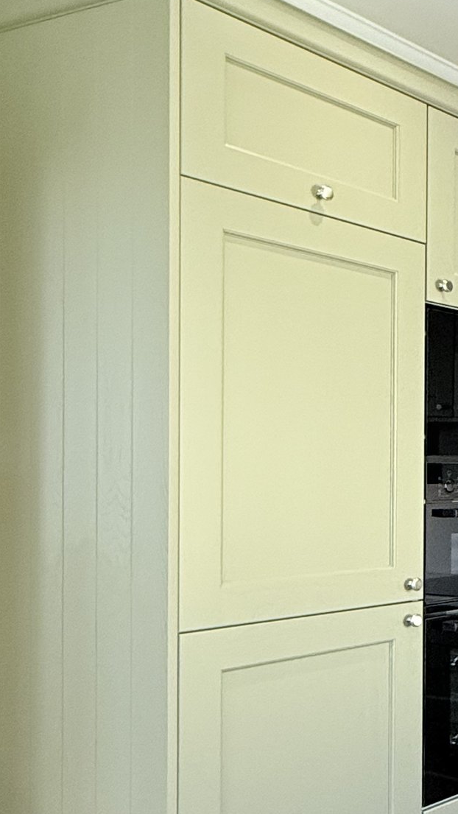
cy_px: 499
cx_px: 882
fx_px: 993
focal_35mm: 46
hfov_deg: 18.5
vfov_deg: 44.3
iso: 200
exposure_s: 1/100
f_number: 2.2
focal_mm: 2.22
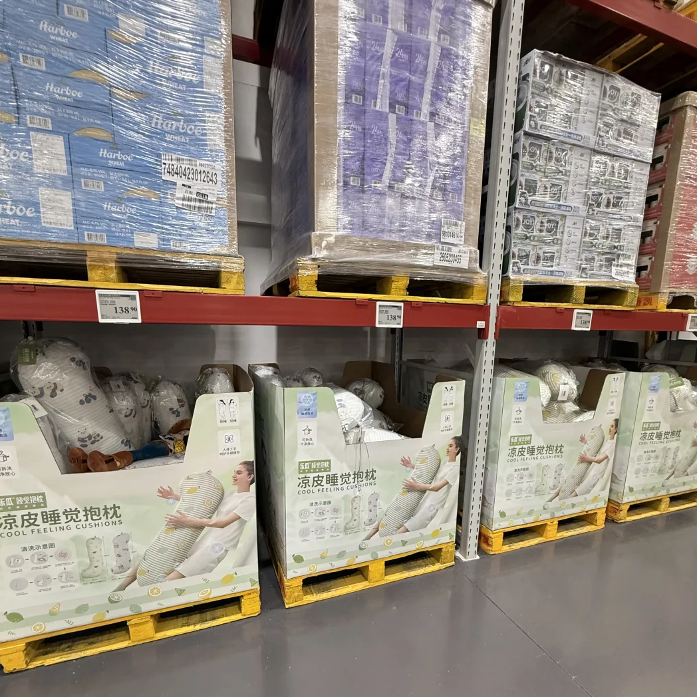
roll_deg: -1.4
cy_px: 406
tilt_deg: -11.1
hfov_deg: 84.0
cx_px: 351
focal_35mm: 17
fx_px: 387
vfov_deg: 83.3
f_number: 2.2
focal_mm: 2.22
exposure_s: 1/99
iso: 200
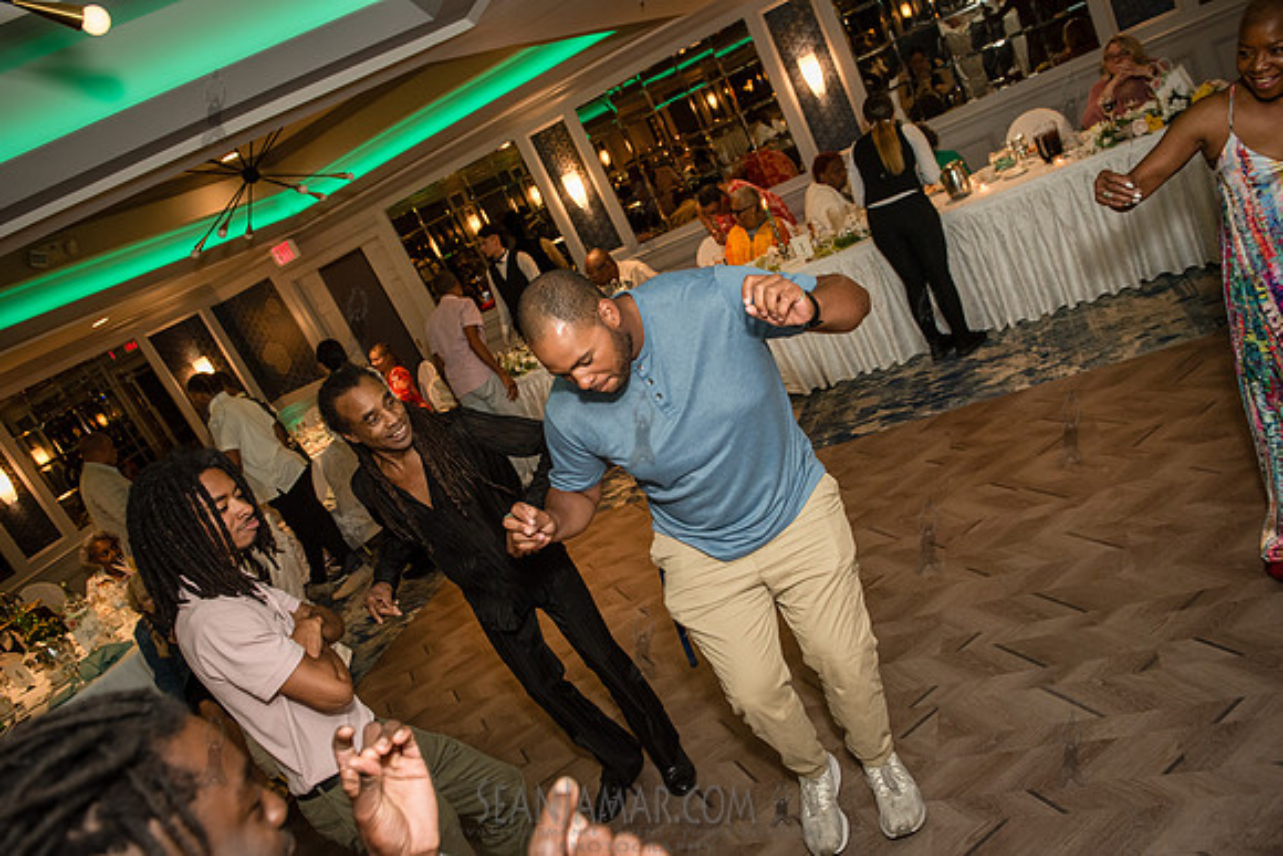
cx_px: 642
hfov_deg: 69.4
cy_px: 428
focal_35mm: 26
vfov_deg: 49.6
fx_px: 927
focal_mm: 26
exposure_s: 1/160
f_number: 3.5
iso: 1600
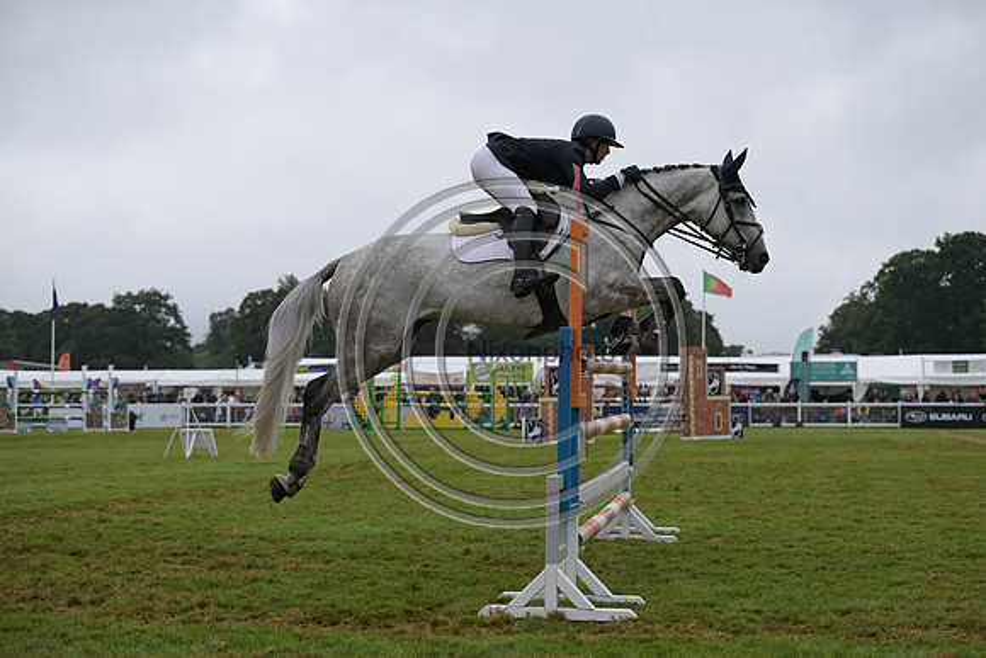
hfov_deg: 28.8
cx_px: 493
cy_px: 329
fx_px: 1918
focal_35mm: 70
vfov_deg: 19.5
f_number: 4
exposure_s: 1/1250
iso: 500
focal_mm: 70
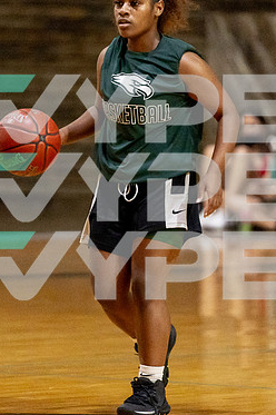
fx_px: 6117
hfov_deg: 2.6
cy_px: 153
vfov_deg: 3.9
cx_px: 101
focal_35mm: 531
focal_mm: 200
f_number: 2.8
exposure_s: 1/800
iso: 2500
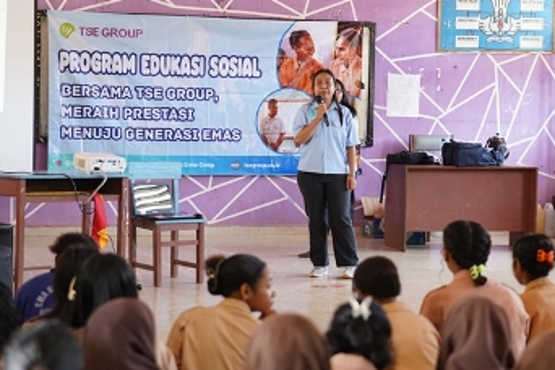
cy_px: 167
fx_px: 1418
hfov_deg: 22.1
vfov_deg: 14.9
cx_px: 289
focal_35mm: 92
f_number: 4
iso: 1600
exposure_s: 1/160
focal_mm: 70
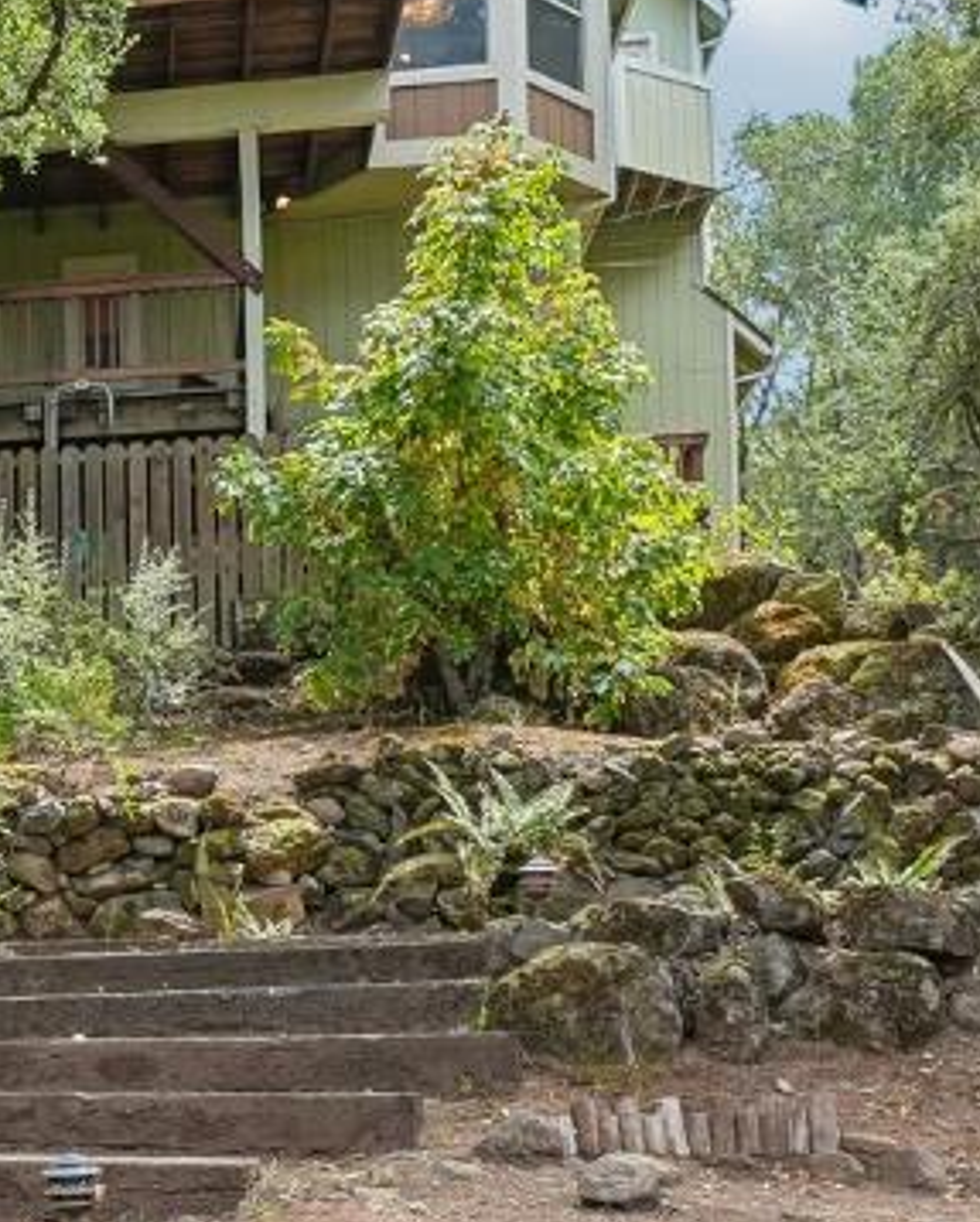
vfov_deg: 33.9
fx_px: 1991
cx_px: -208
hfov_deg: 24.9
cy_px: 777
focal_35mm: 55
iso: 640
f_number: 8
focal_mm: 14
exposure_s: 1/200
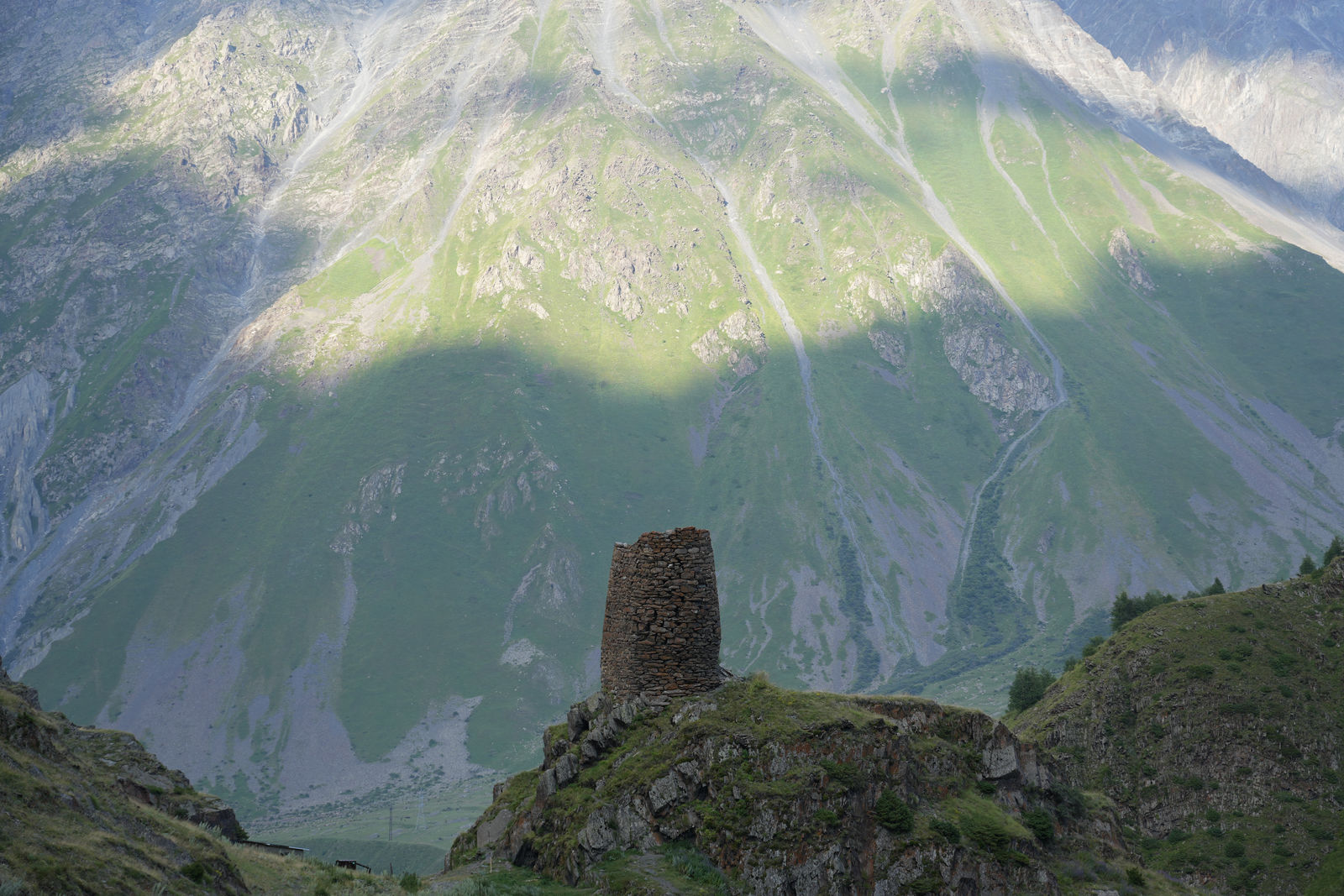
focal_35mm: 70
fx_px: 2613
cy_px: 448
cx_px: 672
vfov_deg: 19.5
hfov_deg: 28.8
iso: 100
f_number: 4.5
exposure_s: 1/200
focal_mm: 70
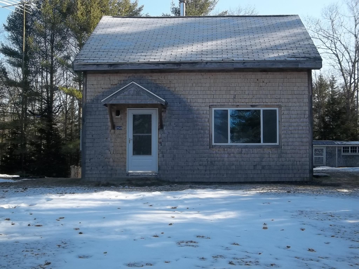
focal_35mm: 44
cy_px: 134
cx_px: 180
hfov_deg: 42.9
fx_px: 456
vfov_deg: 32.9
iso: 80
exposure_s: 1/200
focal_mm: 7.8
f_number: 4.5
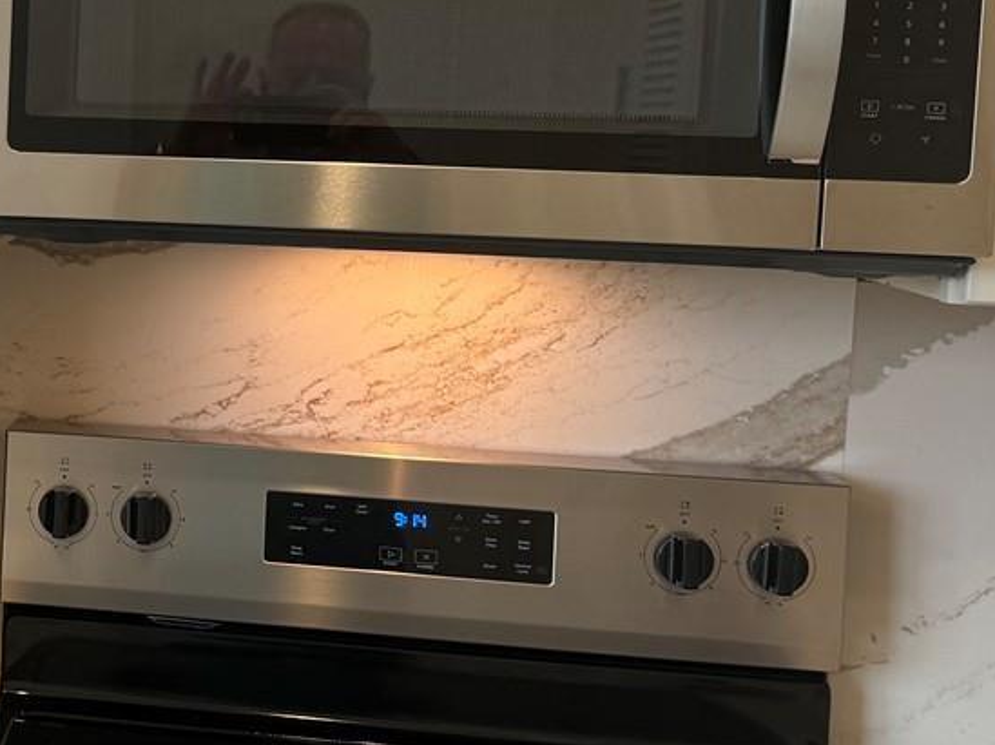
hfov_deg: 25.5
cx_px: -134
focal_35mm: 70
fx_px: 2011
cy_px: 241
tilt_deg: -4.5
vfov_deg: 20.9
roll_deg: -1.1
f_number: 1.78
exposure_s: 1/120
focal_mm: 6.76
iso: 80
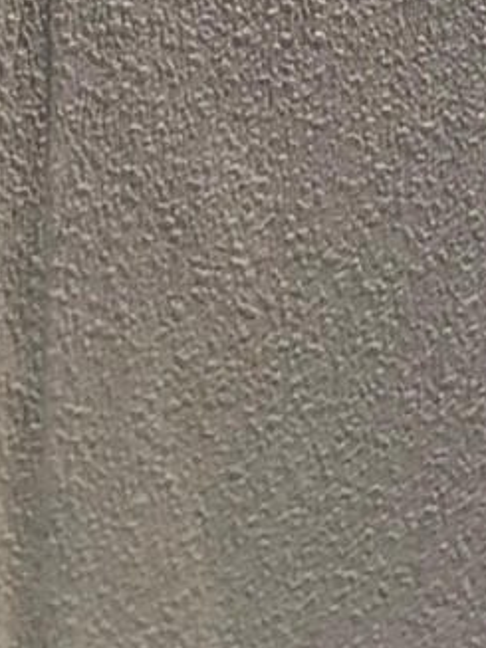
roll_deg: +2.5
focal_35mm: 137
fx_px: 2566
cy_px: 1032
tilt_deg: -30.6
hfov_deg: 10.4
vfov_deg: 13.4
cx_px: -262
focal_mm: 3.99
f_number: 1.8
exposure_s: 1/30
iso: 40
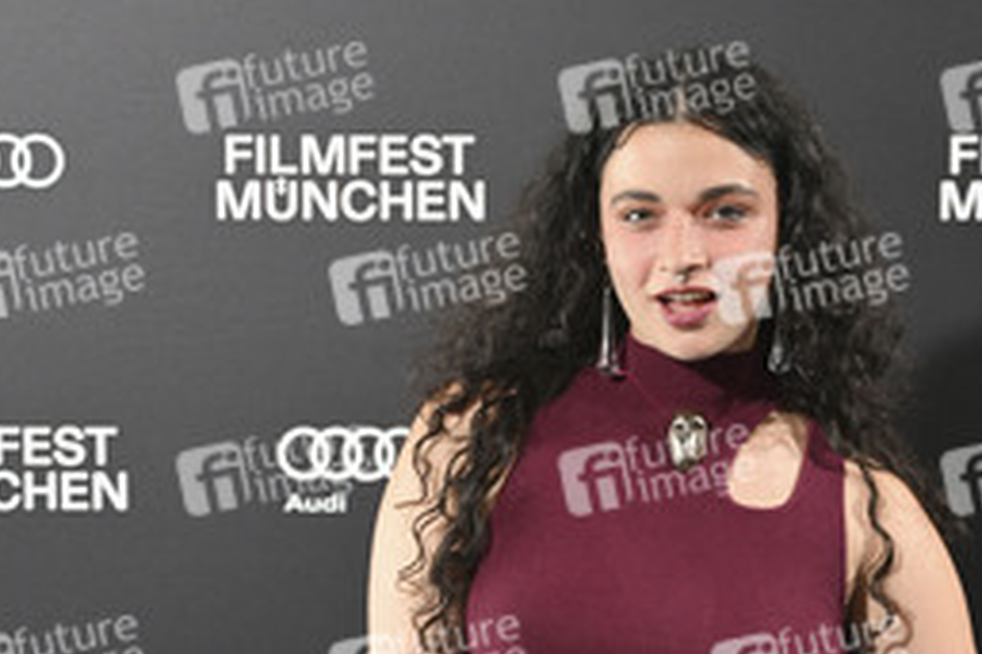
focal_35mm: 86
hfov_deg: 23.5
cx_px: 709
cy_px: 566
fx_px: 2344
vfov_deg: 15.7
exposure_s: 1/160
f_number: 2.8
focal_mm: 49
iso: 1600
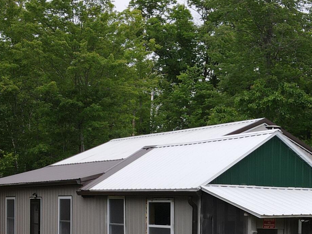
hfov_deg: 25.0
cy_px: 223
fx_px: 703
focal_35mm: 78
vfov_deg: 18.5
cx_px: 183
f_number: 2.8
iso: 110
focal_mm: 4.5
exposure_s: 1/80
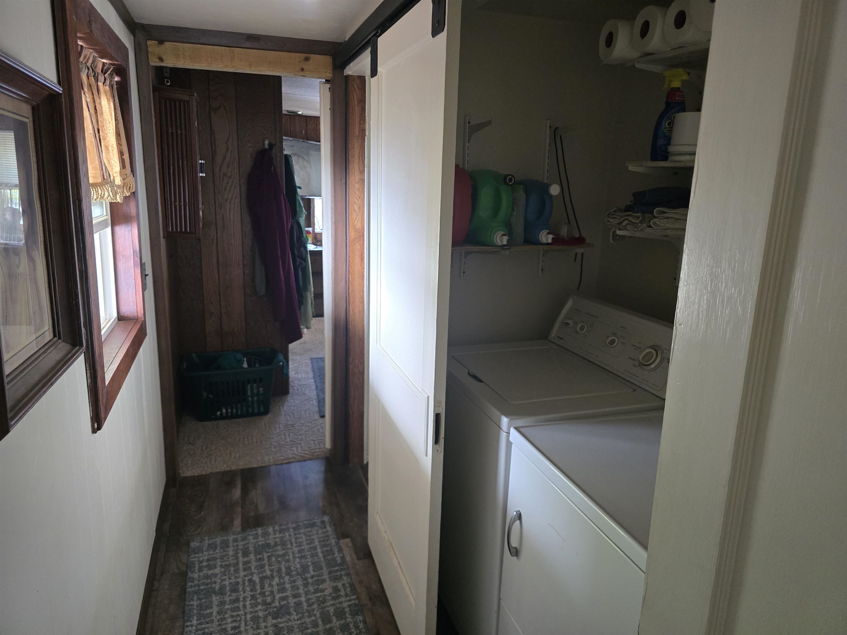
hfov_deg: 73.9
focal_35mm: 23
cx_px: 424
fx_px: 563
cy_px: 318
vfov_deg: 58.9
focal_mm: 6.3
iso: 800
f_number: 1.7
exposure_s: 1/120
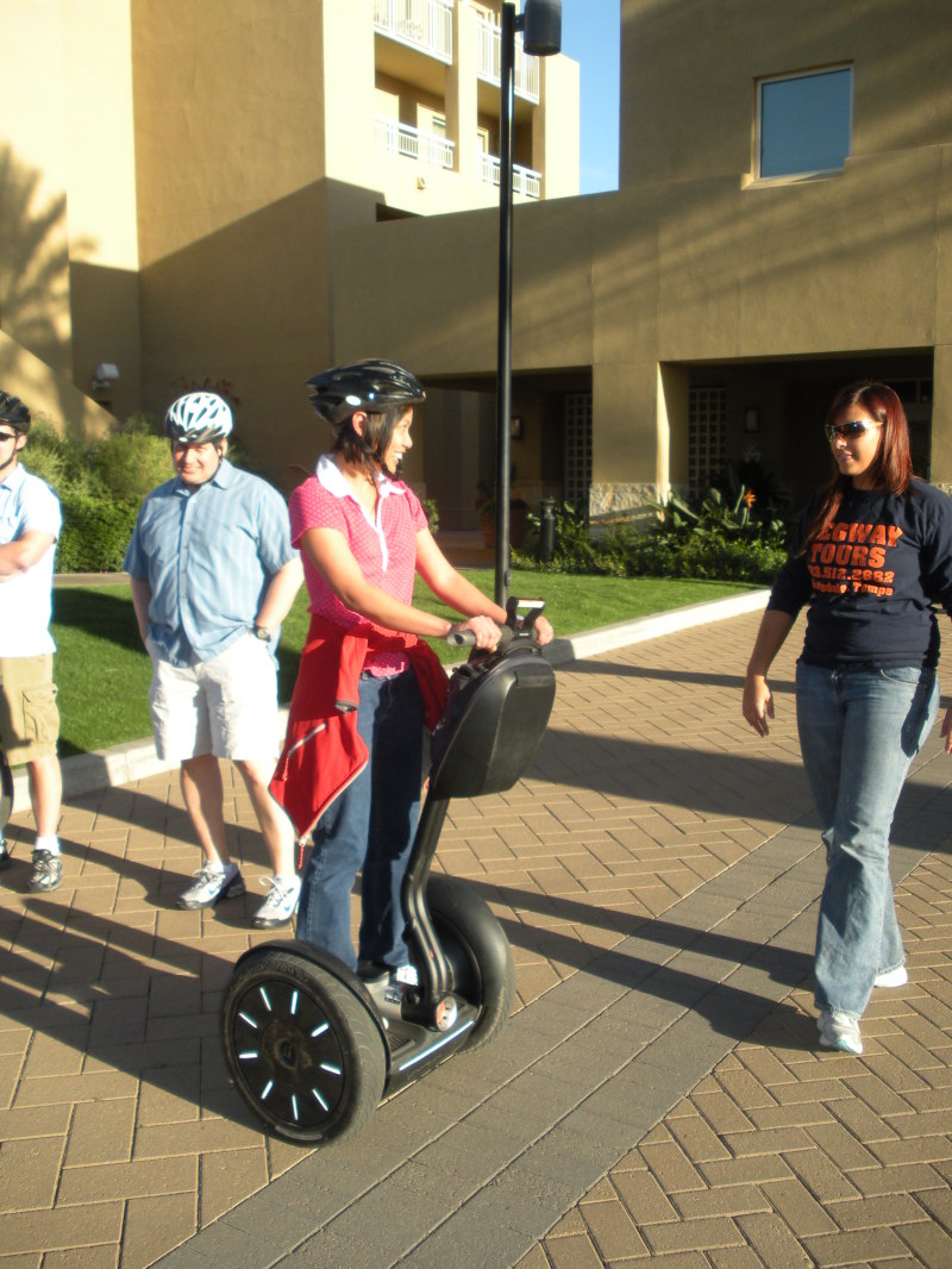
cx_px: 476
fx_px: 1320
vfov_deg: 51.3
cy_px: 634
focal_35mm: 36
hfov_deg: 39.7
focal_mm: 6.3
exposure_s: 1/359
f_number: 3.5
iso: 88
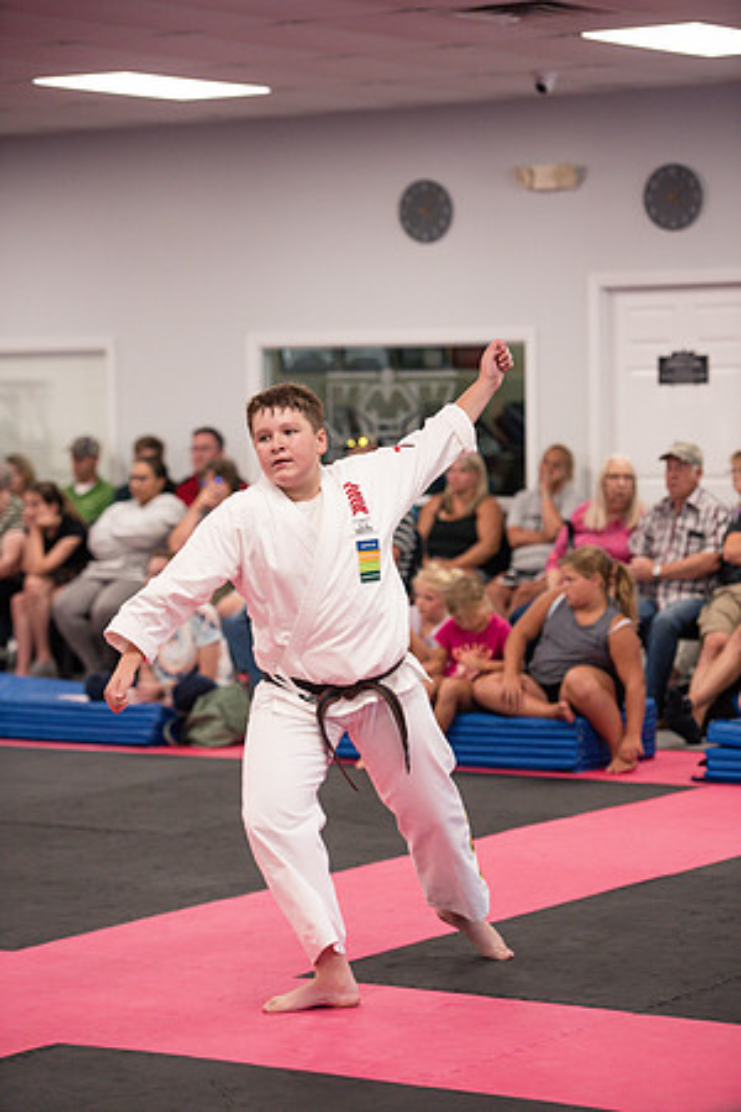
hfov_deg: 12.5
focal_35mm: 110
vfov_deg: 18.6
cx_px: 370
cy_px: 556
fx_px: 3396
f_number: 2.8
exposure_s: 1/400
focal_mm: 110
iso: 1600
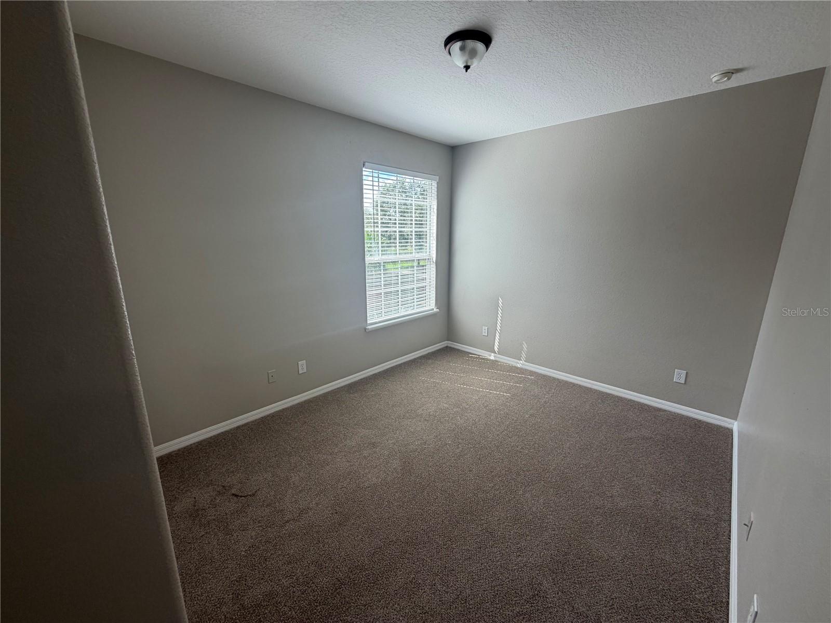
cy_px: 312
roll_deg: -0.6
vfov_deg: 85.7
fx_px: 336
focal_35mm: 14
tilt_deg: -13.3
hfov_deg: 102.1
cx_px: 416
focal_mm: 2.22
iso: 50
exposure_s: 1/121
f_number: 2.2
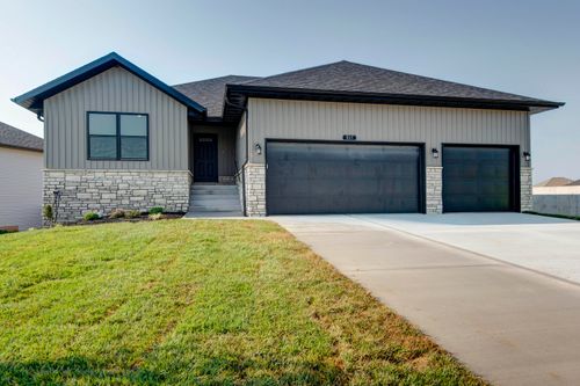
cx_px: 290
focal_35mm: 22
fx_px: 354
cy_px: 193
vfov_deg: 57.2
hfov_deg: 78.6
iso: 100
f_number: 6.7
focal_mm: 22
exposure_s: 1/250
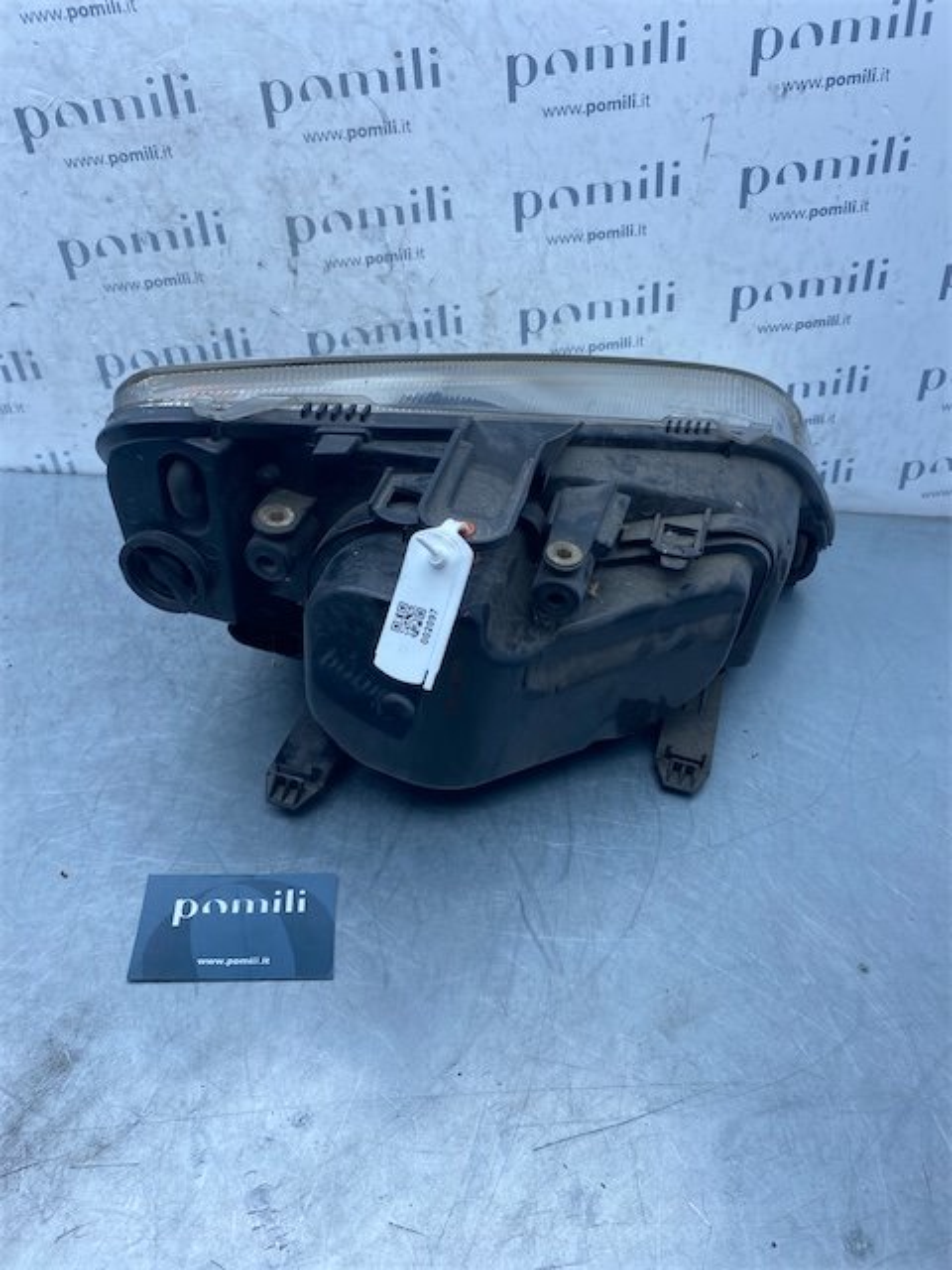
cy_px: 635
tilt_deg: -38.5
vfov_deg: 67.3
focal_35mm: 26
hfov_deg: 53.1
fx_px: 953
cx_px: 476
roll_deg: -7.3
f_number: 1.8
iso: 32
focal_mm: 4.25
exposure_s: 1/793
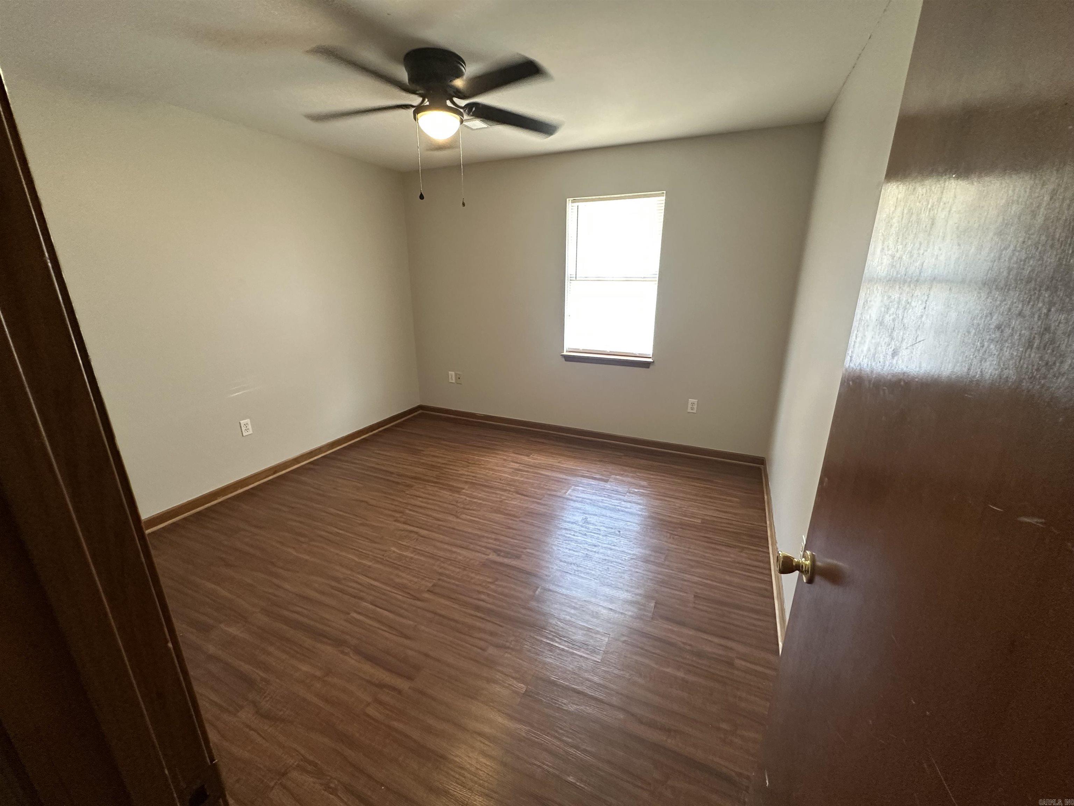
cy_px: 403
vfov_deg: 85.7
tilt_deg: -16.9
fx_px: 434
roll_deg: -0.1
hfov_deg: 102.1
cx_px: 537
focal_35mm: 14
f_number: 2.2
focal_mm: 2.22
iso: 400
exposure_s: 1/60
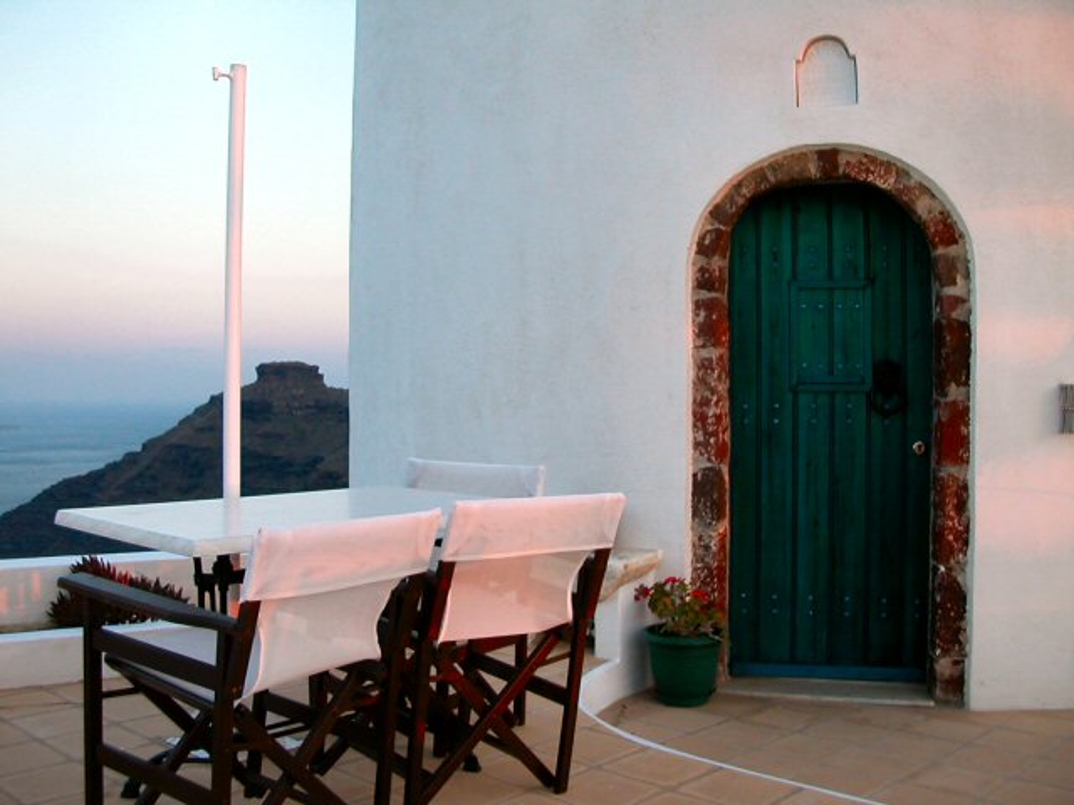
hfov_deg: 50.1
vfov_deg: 38.7
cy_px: 402
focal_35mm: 37
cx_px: 537
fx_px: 1148
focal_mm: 5.6
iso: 100
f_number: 2.7
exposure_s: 1/72.2
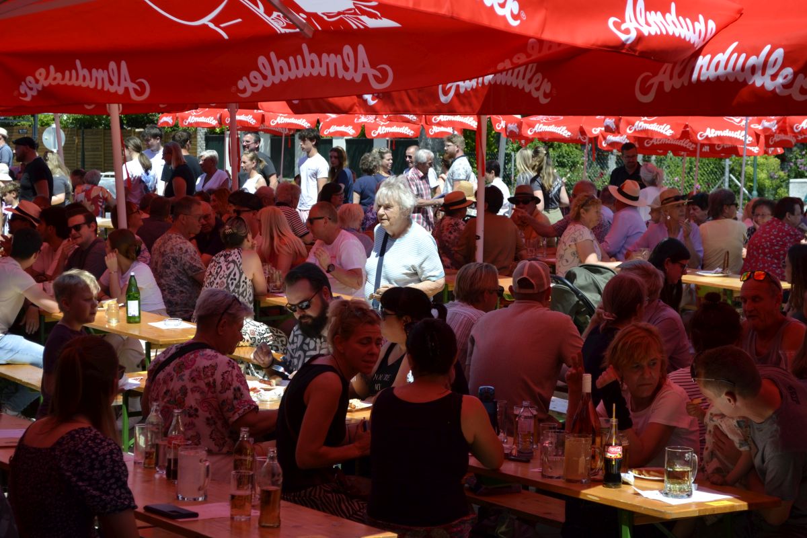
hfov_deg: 24.6
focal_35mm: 82
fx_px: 1849
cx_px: 404
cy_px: 269
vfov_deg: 16.6
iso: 100
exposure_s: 1/250
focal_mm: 55
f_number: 8
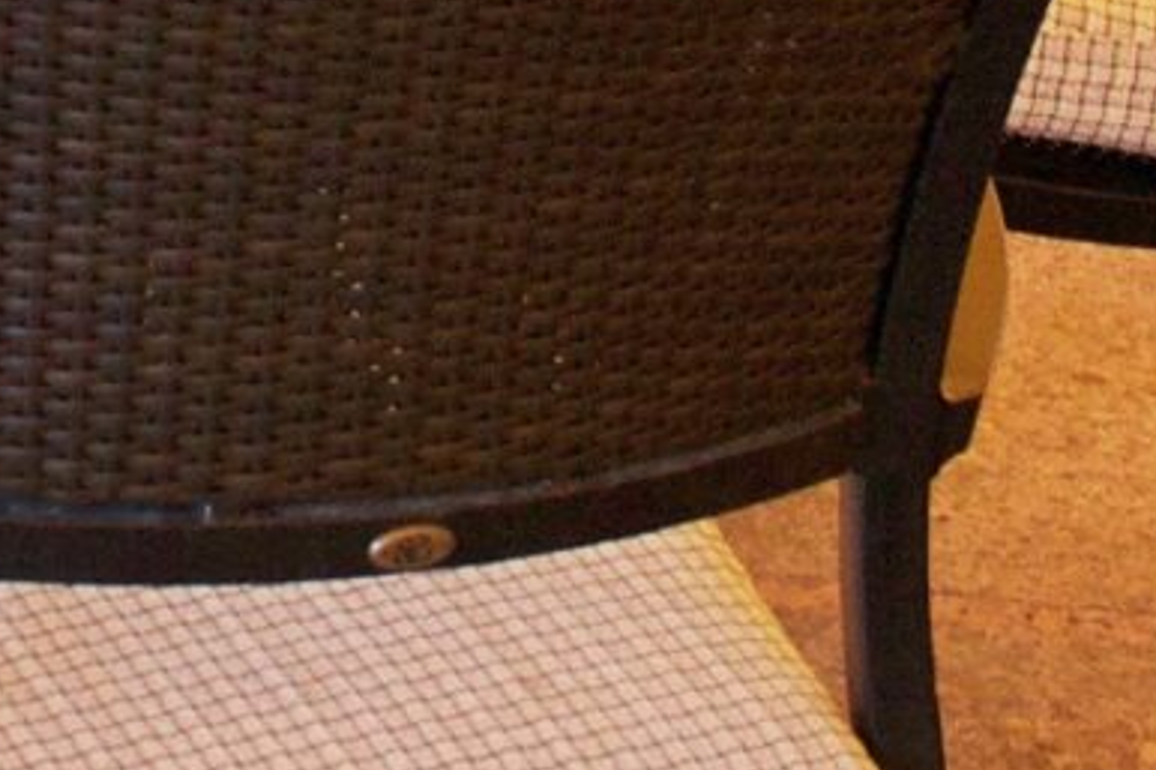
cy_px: -1419
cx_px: 96
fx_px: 5745
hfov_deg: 11.4
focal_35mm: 179
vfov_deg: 7.0
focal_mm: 18
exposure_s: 1/125
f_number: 5.6
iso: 320
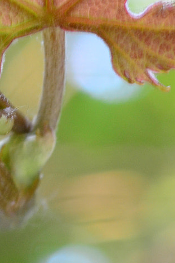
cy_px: -55
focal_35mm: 280
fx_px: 2039
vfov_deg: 7.3
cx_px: 16
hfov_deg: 4.9
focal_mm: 55
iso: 500
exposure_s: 1/15
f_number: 8
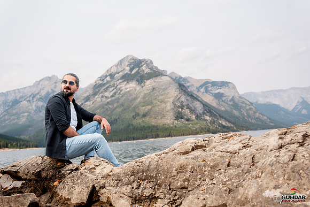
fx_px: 301
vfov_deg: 37.9
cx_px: 155
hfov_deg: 54.4
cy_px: 104
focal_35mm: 35
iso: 200
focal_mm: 35
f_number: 5
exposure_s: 1/800
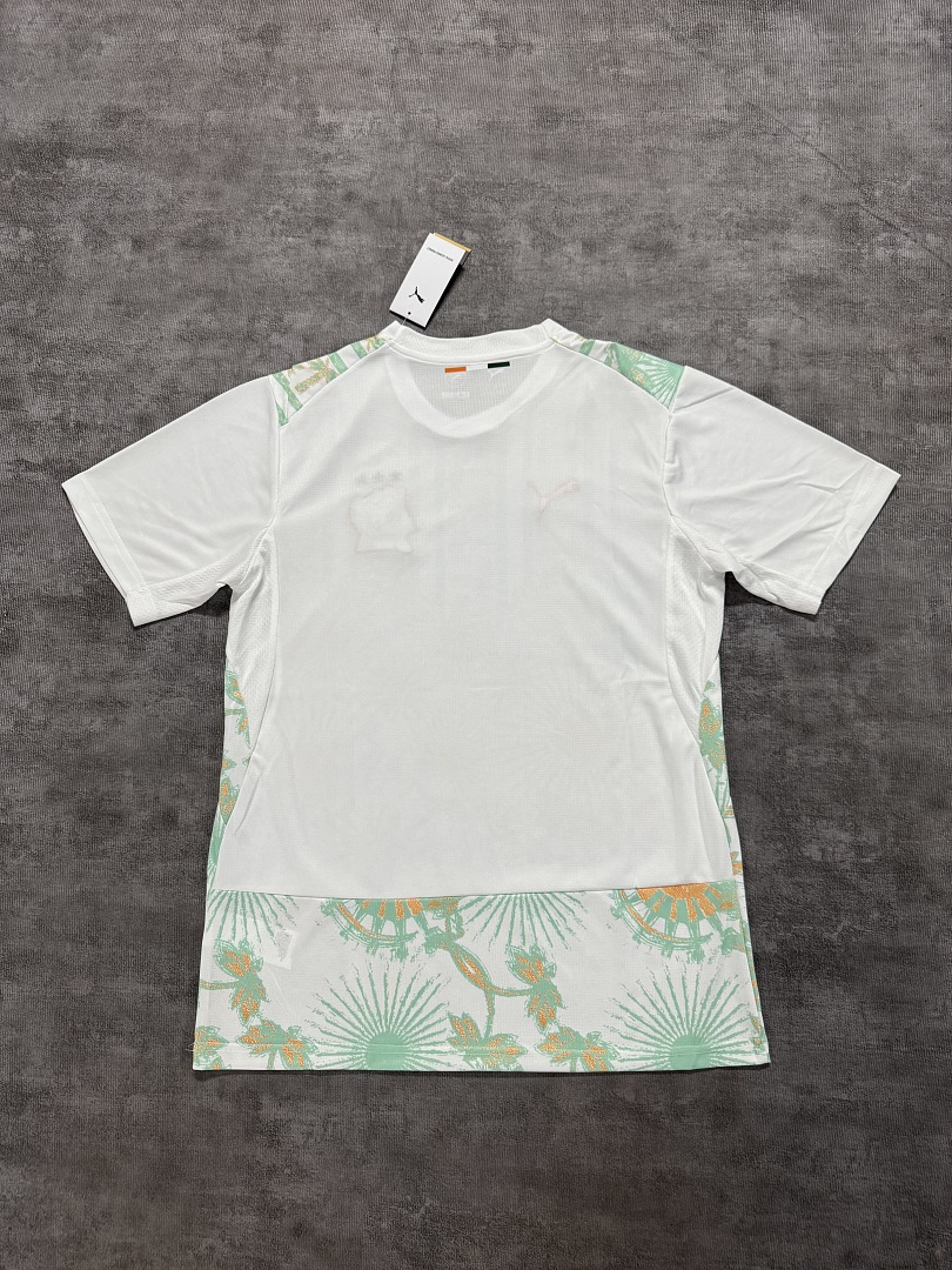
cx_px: 476
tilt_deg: -79.2
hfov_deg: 56.8
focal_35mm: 24
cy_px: 635
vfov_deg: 71.6
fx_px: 880
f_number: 1.78
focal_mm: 6.76
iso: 200
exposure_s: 1/100
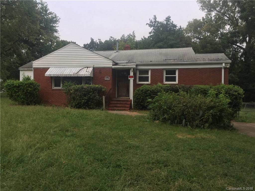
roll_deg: -0.7
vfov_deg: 48.2
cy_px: 96
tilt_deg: -0.1
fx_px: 214
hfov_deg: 61.7
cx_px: 128
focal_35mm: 29
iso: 32
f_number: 2.2
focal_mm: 4.15
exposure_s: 1/338
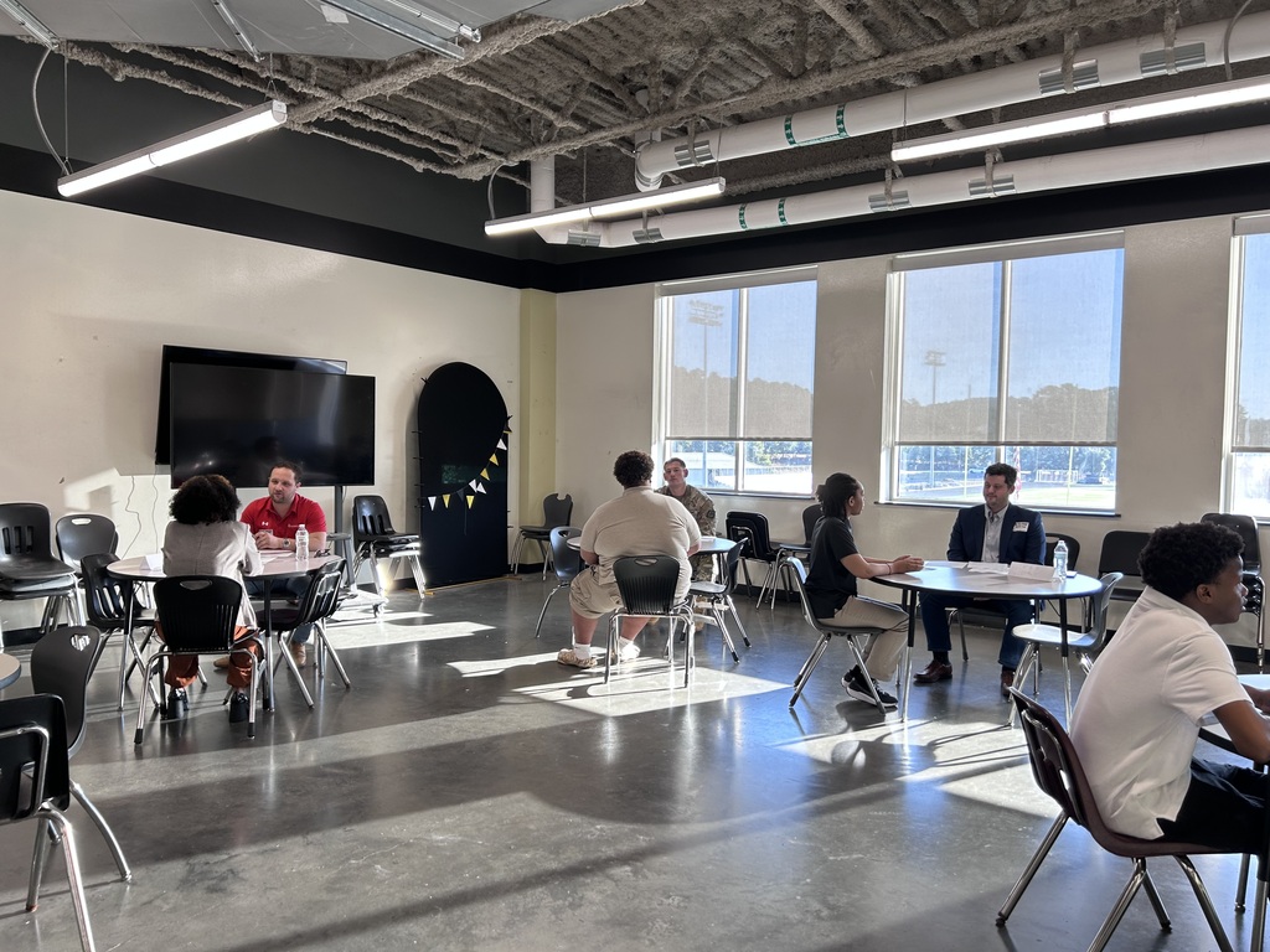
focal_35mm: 26
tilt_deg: -2.6
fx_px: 954
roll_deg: +0.8
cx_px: 635
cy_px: 476
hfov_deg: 67.3
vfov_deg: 53.1
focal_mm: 5.7
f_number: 1.5
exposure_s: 1/121
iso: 40
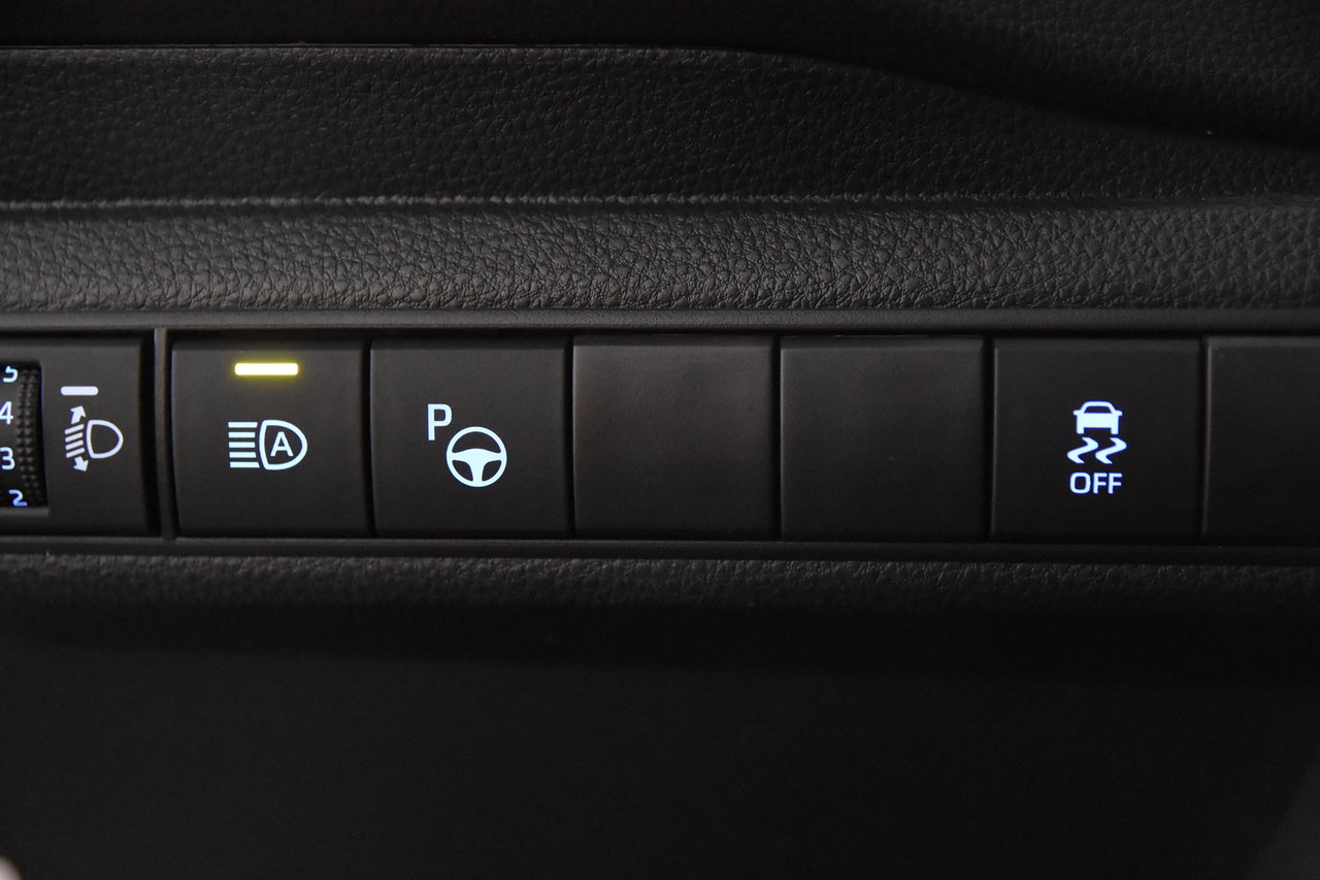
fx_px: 2475
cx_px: 660
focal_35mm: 68
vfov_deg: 20.2
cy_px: 440
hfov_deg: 29.9
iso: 9000
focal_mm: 45
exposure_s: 1/80
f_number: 3.8
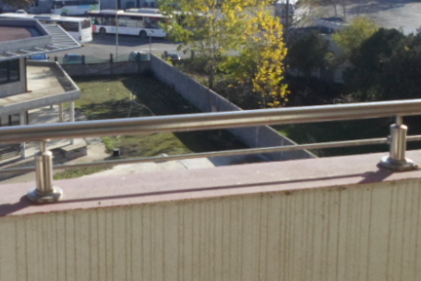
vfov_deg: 23.2
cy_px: 35
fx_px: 667
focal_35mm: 57
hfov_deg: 34.3
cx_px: 103
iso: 80
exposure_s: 1/1500
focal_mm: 4.5
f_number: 2.5
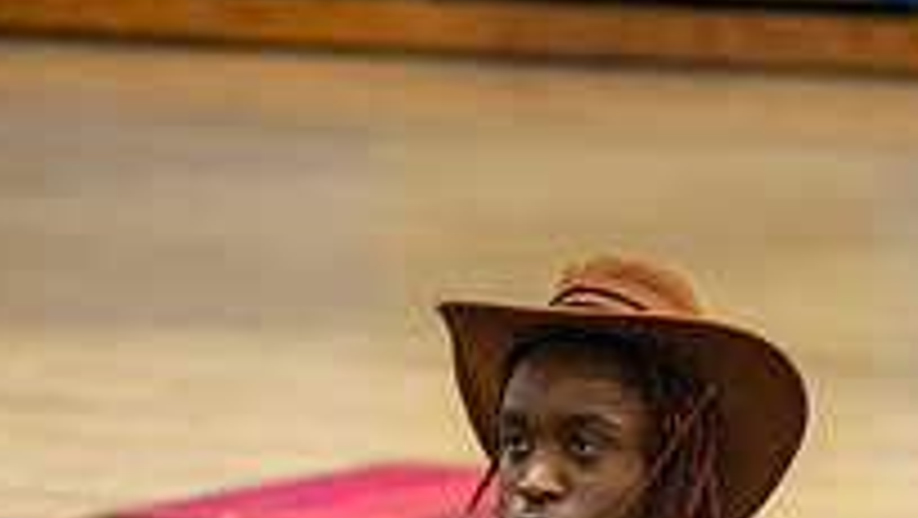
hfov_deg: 2.9
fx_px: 18120
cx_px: 468
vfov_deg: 1.6
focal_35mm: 744
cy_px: 886
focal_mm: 200
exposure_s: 1/500
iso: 5000
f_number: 4
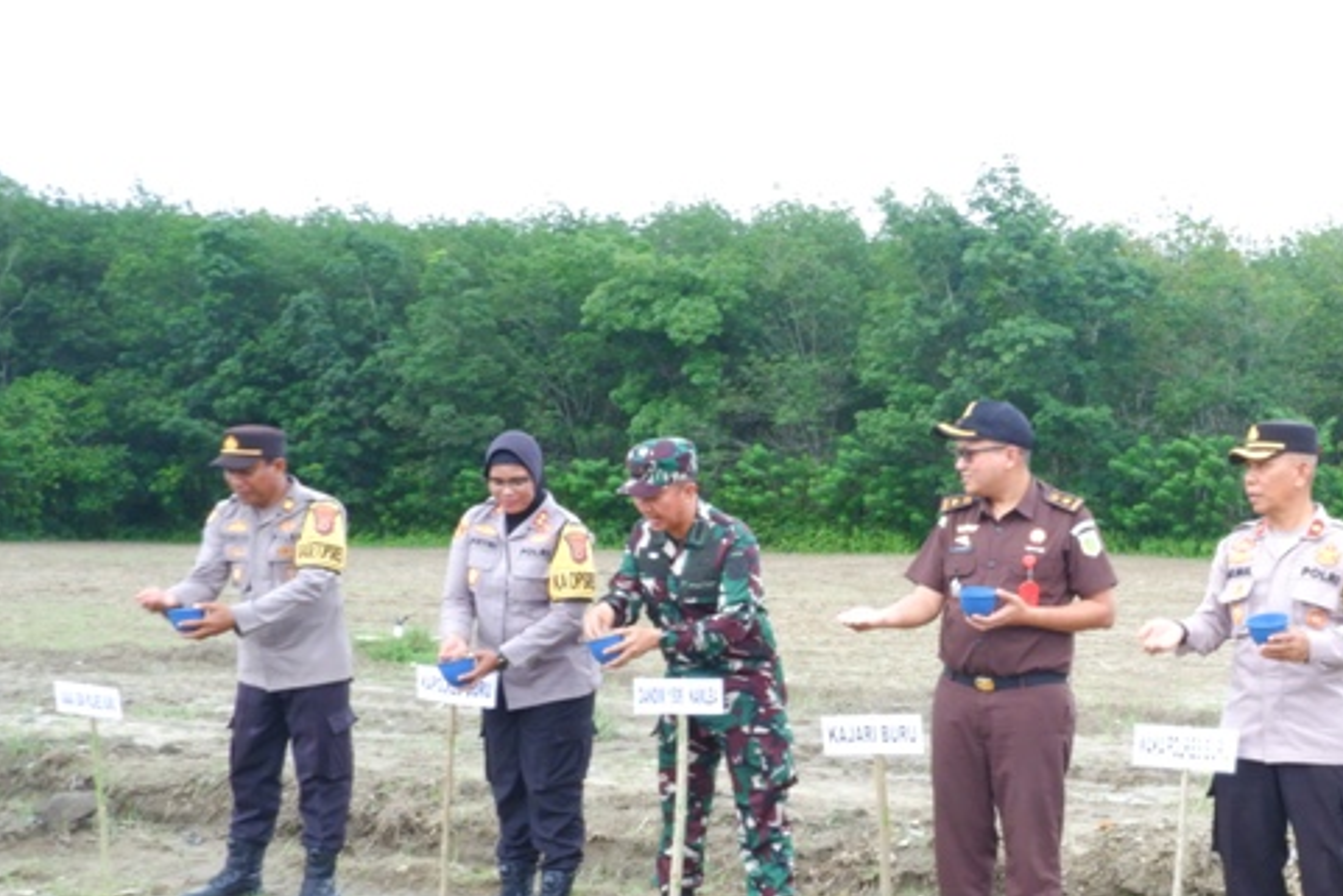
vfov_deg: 27.4
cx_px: 1173
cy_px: 574
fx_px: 1828
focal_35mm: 49
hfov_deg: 38.0
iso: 1250
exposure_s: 1/25
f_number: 20
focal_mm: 15
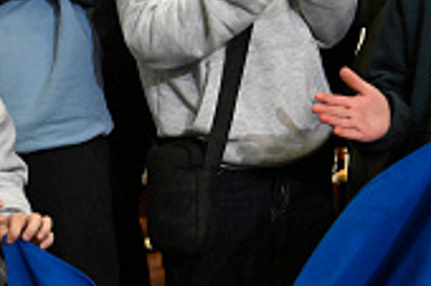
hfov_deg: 35.5
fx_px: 670
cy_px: 218
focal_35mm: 56
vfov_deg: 23.9
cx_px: 162
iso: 10000
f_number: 3.2
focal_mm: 16
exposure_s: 1/320
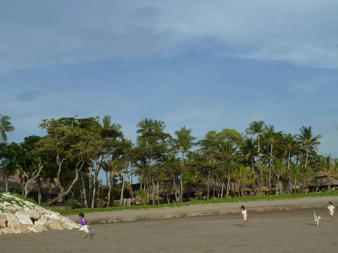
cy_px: 126
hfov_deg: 36.8
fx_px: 508
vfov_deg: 28.0
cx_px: 169
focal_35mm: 52
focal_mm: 8.5
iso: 80
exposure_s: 1/500
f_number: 4.5
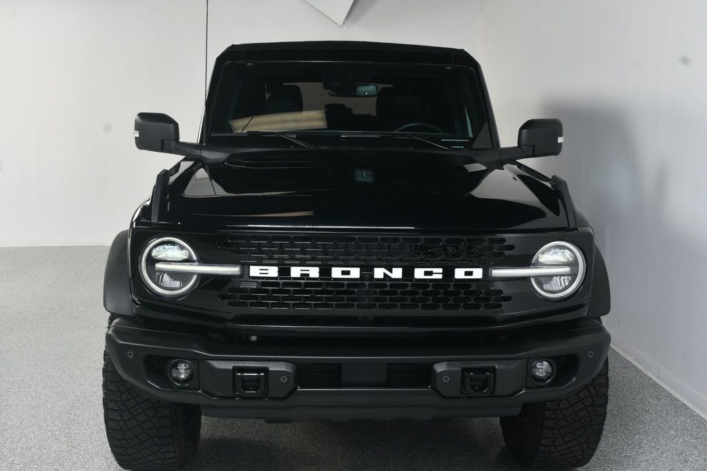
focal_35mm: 40
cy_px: 236
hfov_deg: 48.5
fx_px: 785
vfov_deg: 33.4
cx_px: 354
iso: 100
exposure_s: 1/160
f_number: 10
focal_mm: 27
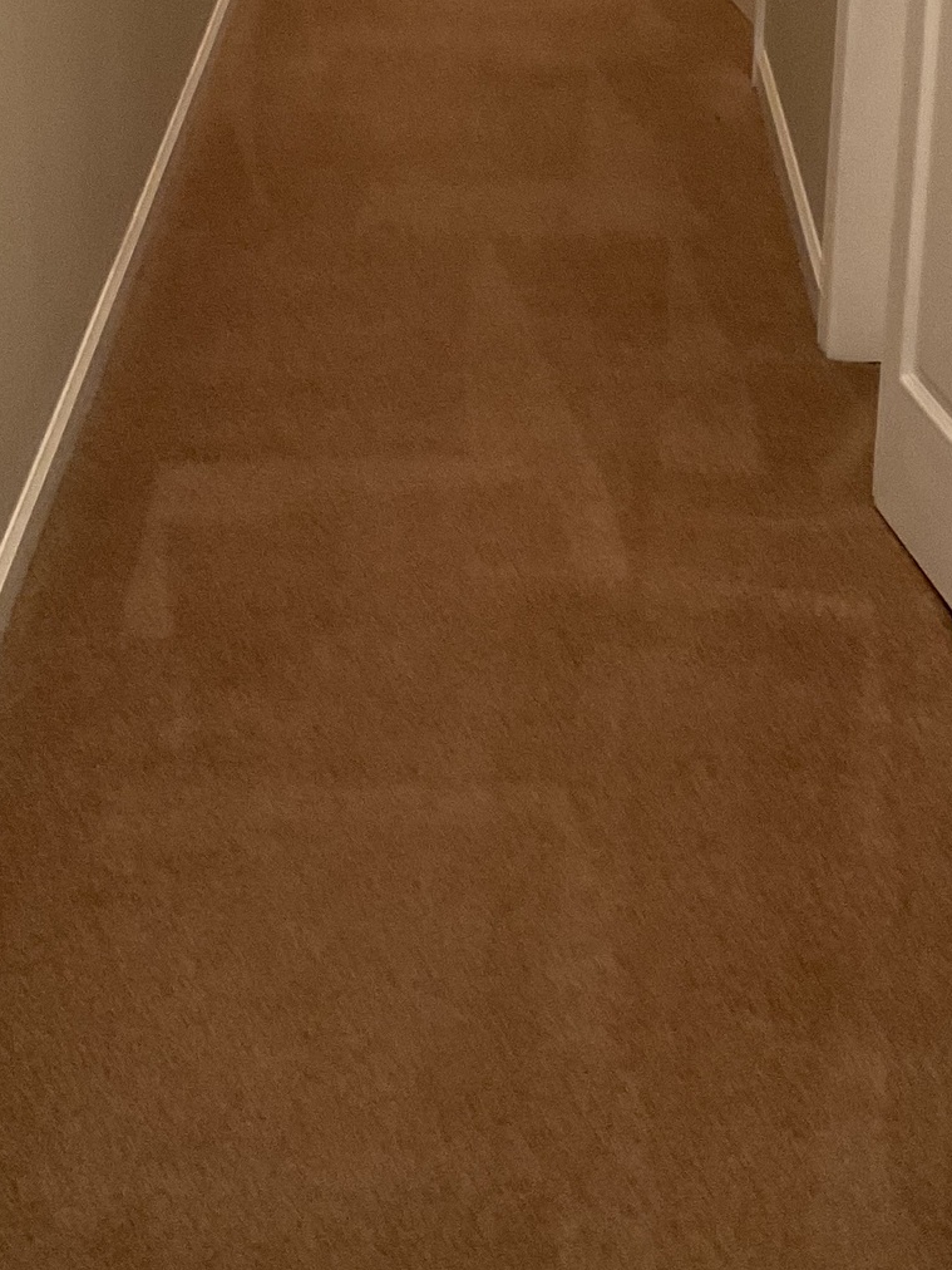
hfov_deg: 22.2
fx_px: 2420
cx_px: 554
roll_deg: -1.4
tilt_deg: -18.9
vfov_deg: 27.3
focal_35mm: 66
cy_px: -73
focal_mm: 3
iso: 200
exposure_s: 1/60
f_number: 1.8
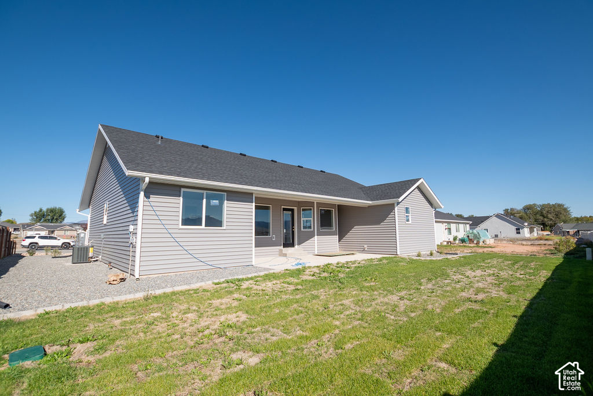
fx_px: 263
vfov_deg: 73.8
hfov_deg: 96.8
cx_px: 296
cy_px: 198
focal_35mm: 16
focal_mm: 10
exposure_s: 1/1600
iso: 100
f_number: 4
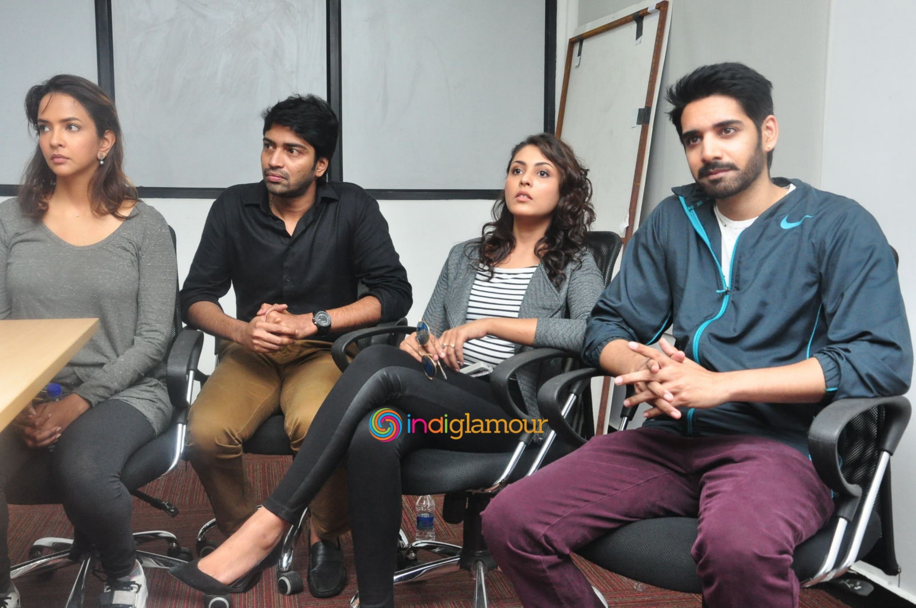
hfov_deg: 49.6
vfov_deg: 34.1
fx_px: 991
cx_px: 458
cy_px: 304
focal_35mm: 39
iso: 1600
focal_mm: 26
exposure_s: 1/125
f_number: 7.1
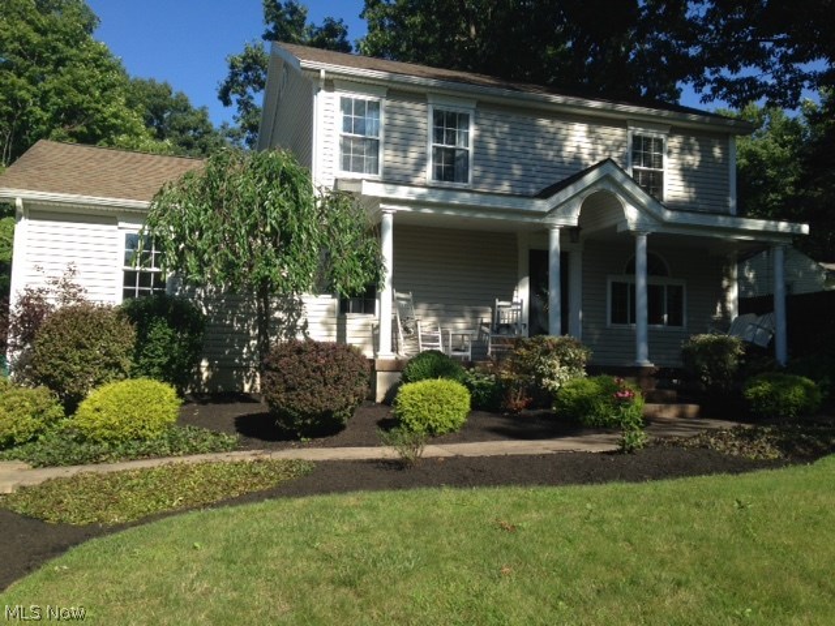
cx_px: 418
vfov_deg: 42.9
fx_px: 796
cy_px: 313
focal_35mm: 33
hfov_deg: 55.4
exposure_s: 1/1043
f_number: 2.4
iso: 50
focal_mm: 4.12
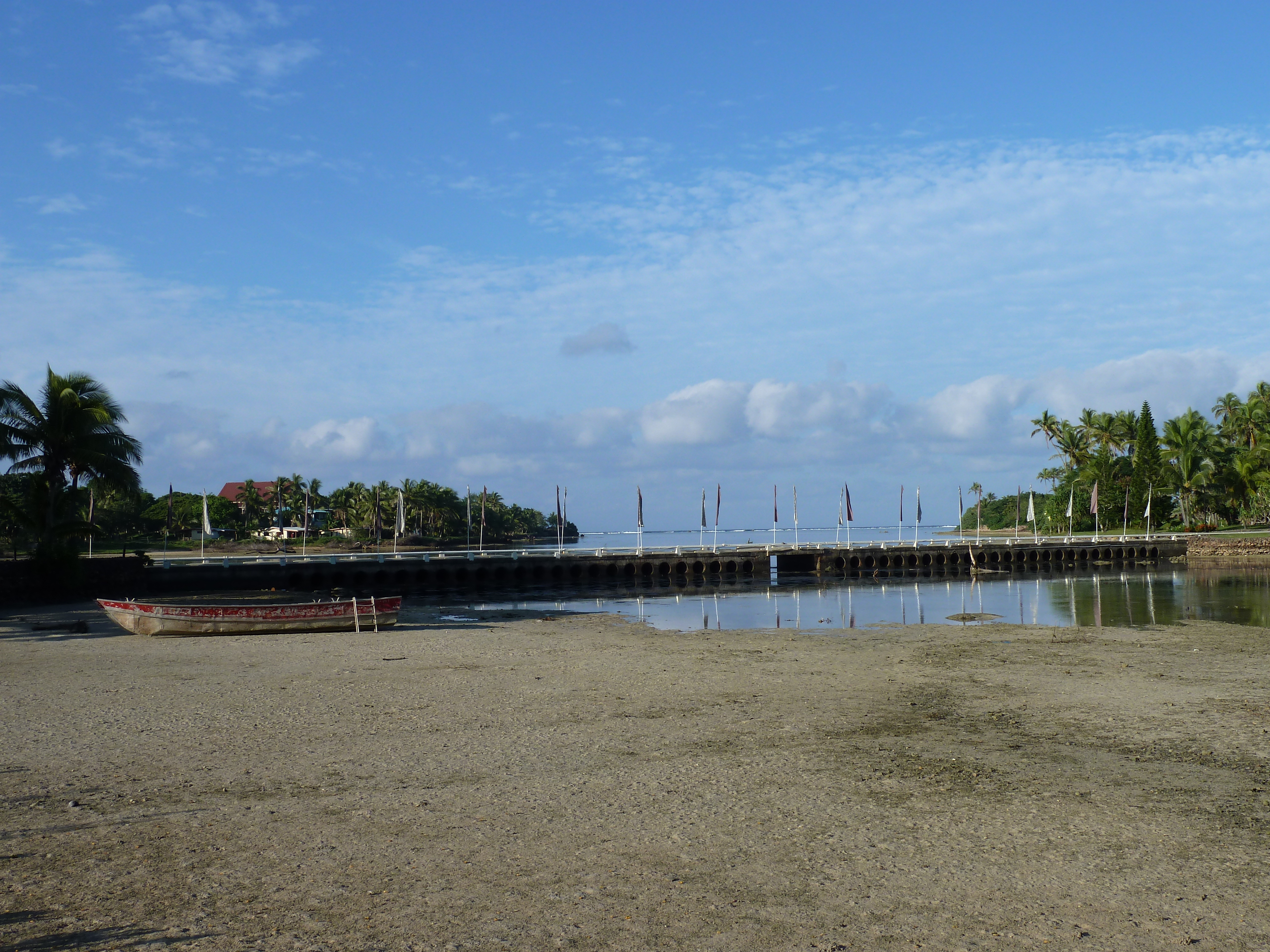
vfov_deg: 36.0
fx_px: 1468
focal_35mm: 40
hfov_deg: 46.8
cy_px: 476
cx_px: 635
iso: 80
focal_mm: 6.5
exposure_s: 1/400
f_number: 5
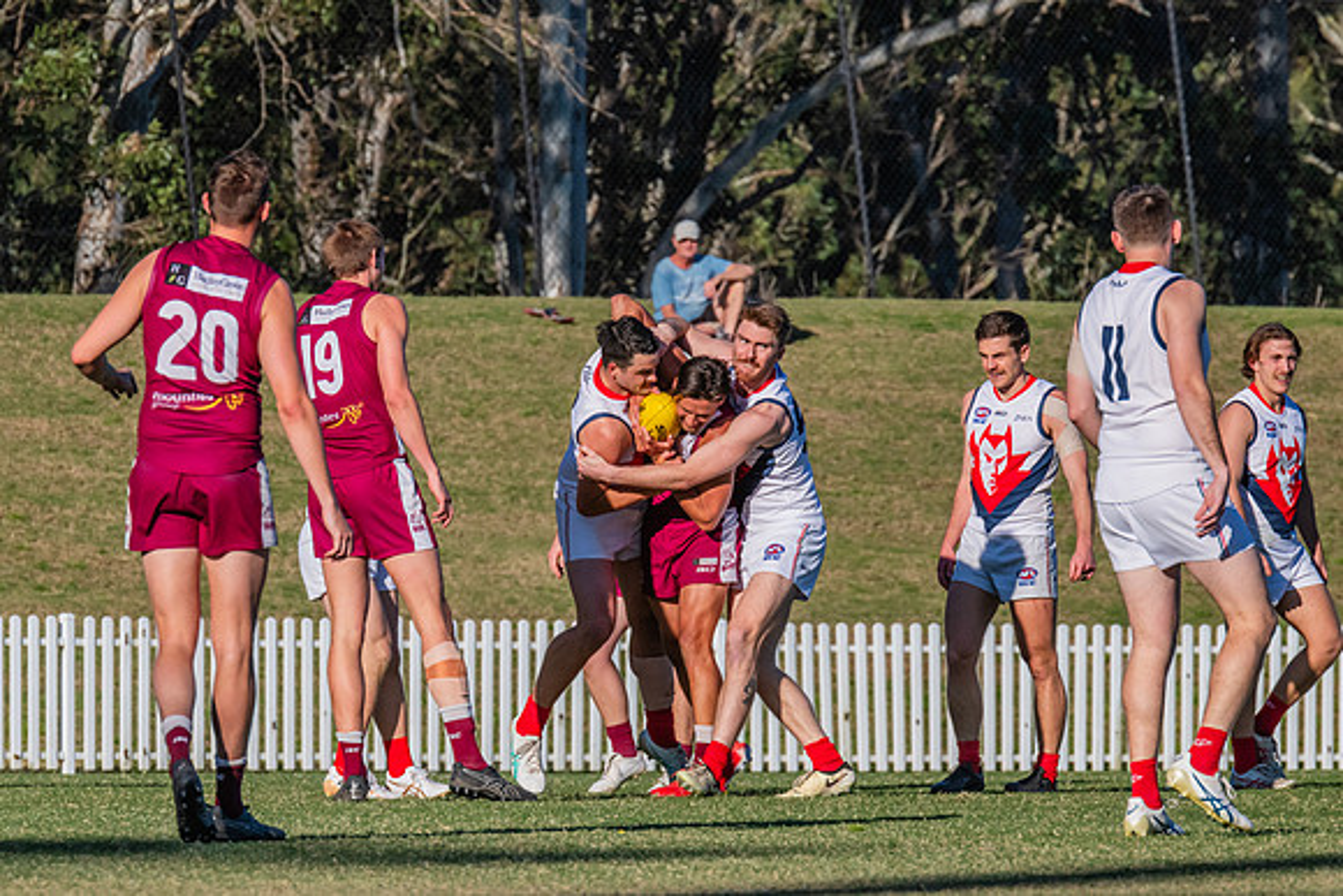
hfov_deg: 3.9
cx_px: 640
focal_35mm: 524
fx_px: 19554
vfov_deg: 2.6
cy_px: 449
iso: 800
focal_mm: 420
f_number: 14
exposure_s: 1/1250
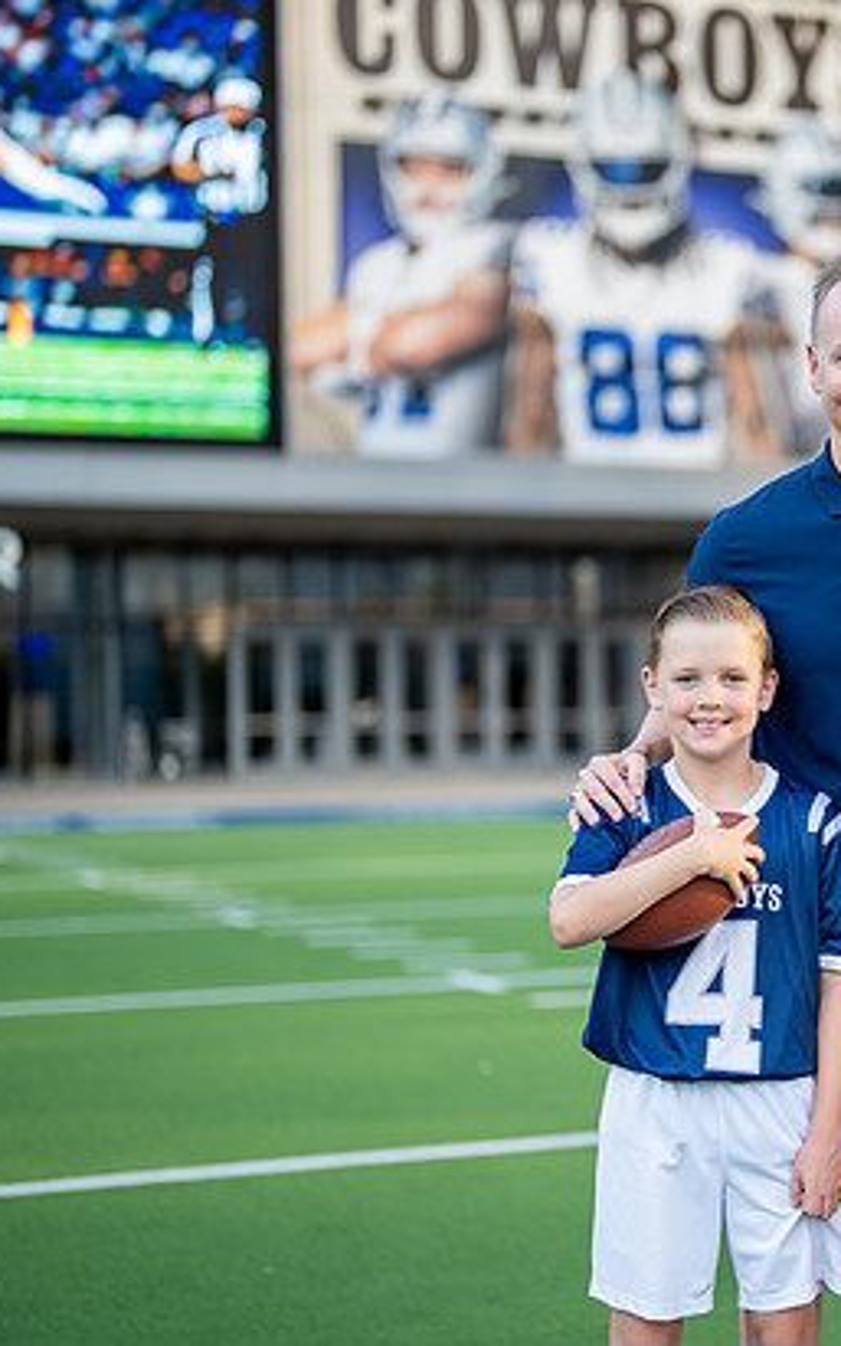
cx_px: 899
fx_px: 2896
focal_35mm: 79
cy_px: 672
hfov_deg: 16.1
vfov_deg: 26.1
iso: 100
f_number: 1.2
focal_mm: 50
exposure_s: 1/1600
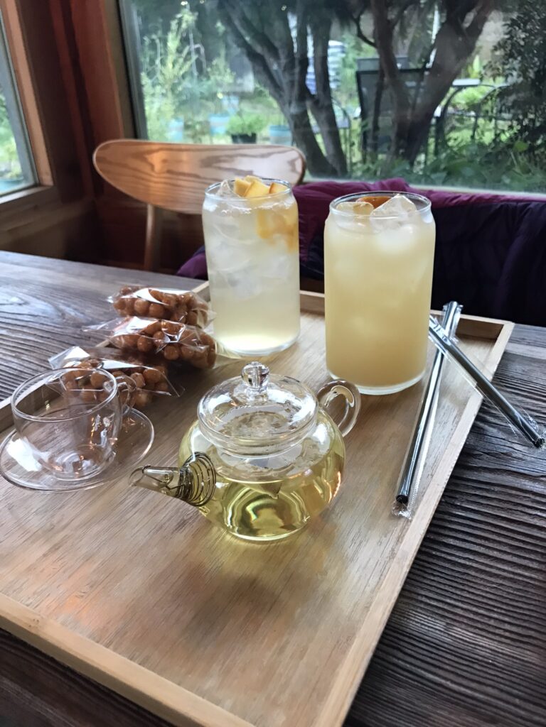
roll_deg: +2.7
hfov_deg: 49.7
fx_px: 589
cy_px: 364
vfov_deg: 63.4
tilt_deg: -27.4
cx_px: 273
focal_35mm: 28
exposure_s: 1/15
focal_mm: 3.99
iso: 64
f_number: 1.8
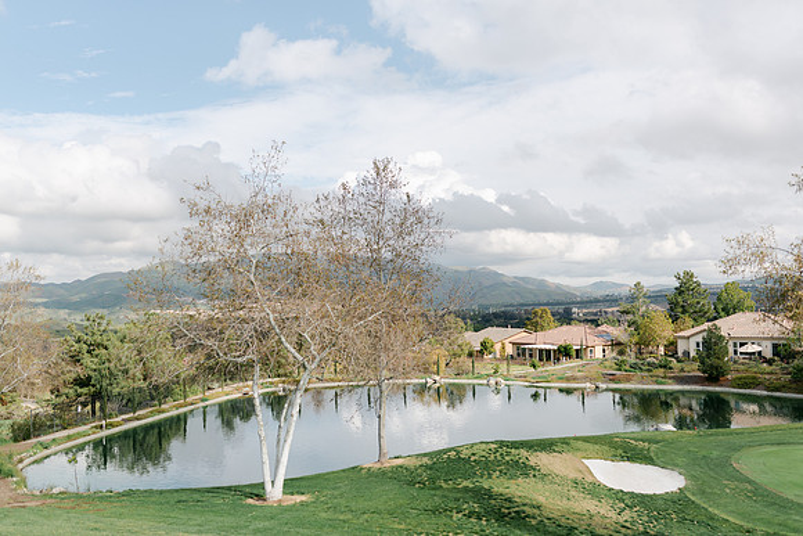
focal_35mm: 36
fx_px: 808
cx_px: 409
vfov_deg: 36.7
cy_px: 268
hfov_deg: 52.8
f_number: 2
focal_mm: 35
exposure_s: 1/4000
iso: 100
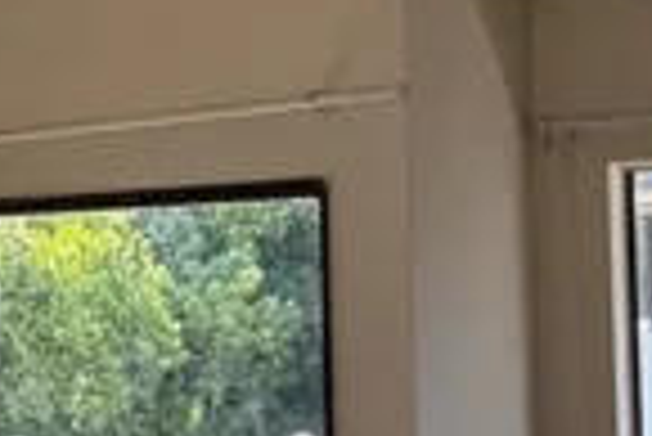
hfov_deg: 22.6
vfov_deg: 18.2
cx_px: -299
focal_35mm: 75
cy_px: 229
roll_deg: -0.2
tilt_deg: +2.3
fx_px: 1360
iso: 64
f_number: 2.2
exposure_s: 1/103
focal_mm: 2.22
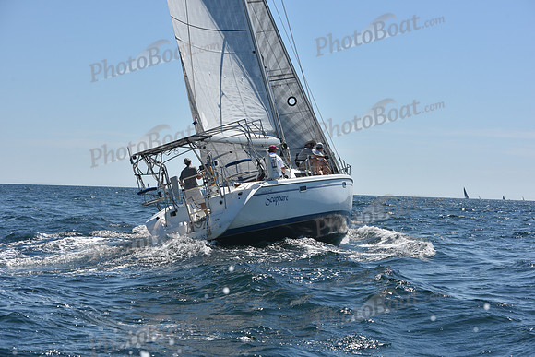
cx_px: 268
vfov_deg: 19.5
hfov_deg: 28.8
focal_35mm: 70
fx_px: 1040
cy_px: 178
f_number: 9
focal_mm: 70
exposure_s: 1/1000
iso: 200
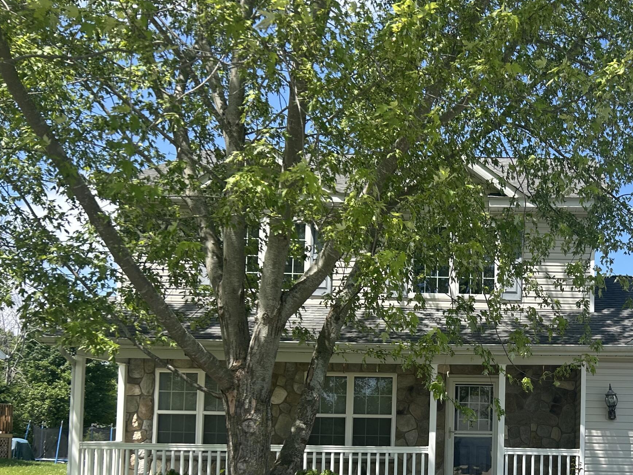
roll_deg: -1.1
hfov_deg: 39.9
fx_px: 823
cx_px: 530
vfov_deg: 31.0
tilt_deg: +1.5
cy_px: 406
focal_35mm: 45
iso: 50
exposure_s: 1/2083
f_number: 1.5
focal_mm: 5.7
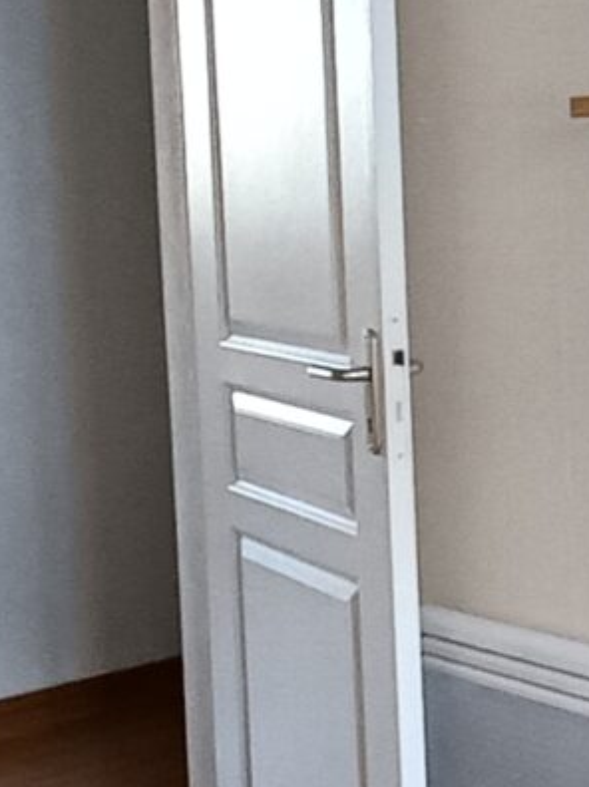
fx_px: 1998
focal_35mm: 88
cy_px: 303
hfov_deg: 16.7
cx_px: 456
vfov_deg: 22.2
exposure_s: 1/33.3
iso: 548
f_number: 2.2
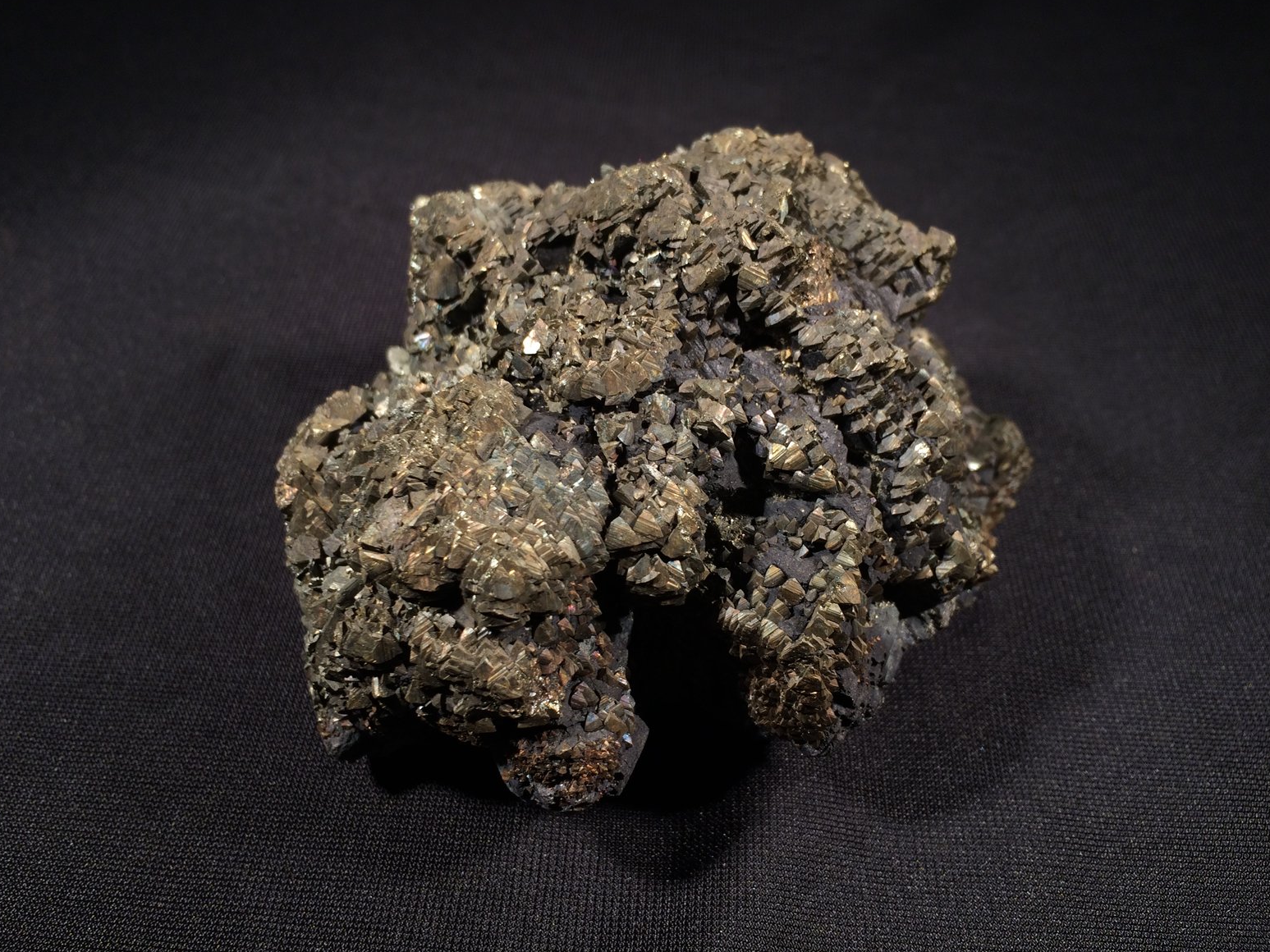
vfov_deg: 46.8
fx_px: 1101
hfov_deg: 60.0
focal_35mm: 30
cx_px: 621
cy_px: 469
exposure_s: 1/60
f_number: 2.2
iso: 32
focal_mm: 4.15
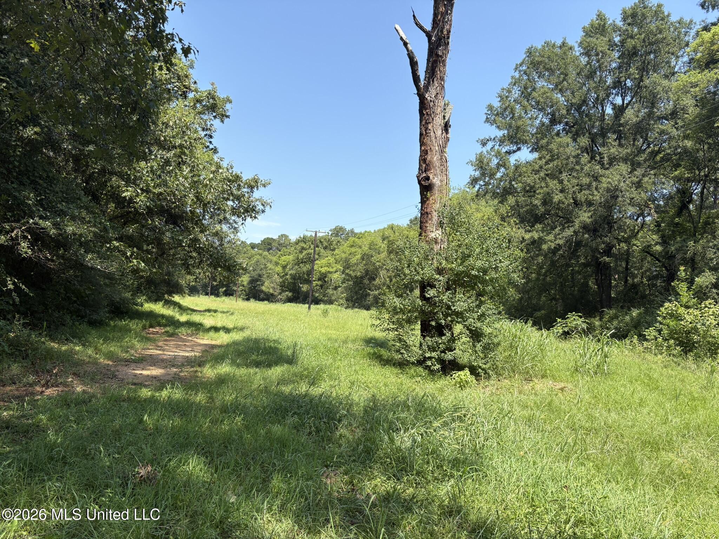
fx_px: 540
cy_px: 270
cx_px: 360
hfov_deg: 67.3
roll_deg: -4.0
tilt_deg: +3.8
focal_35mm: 26
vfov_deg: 53.1
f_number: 1.6
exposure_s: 1/1667
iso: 50
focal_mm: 5.96
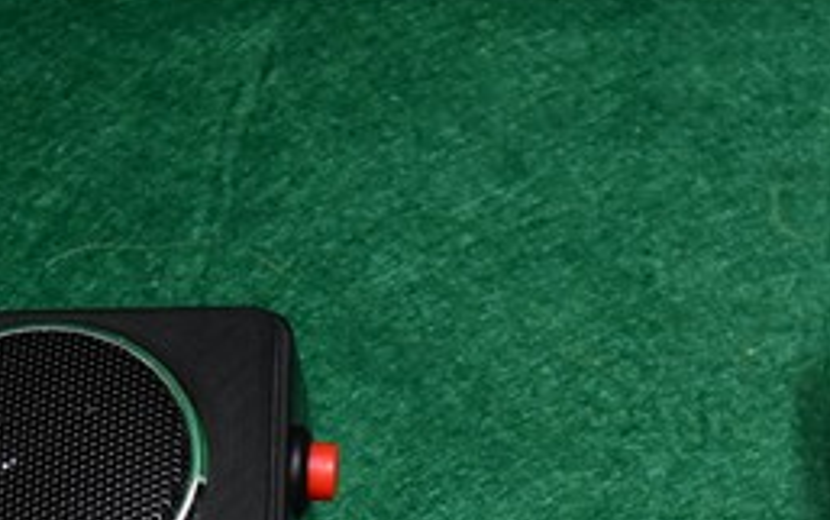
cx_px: 688
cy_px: 606
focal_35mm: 148
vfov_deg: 8.8
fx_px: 3341
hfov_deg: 14.1
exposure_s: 1/60
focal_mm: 31
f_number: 4.5
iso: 2500
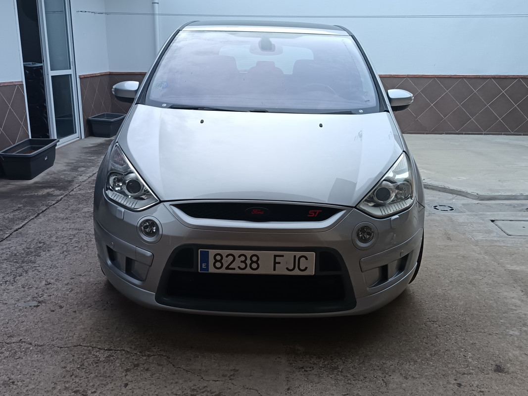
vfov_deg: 41.8
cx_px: 264
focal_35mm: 34
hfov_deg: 54.0
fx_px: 519
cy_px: 198
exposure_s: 1/50
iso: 783
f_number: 1.75
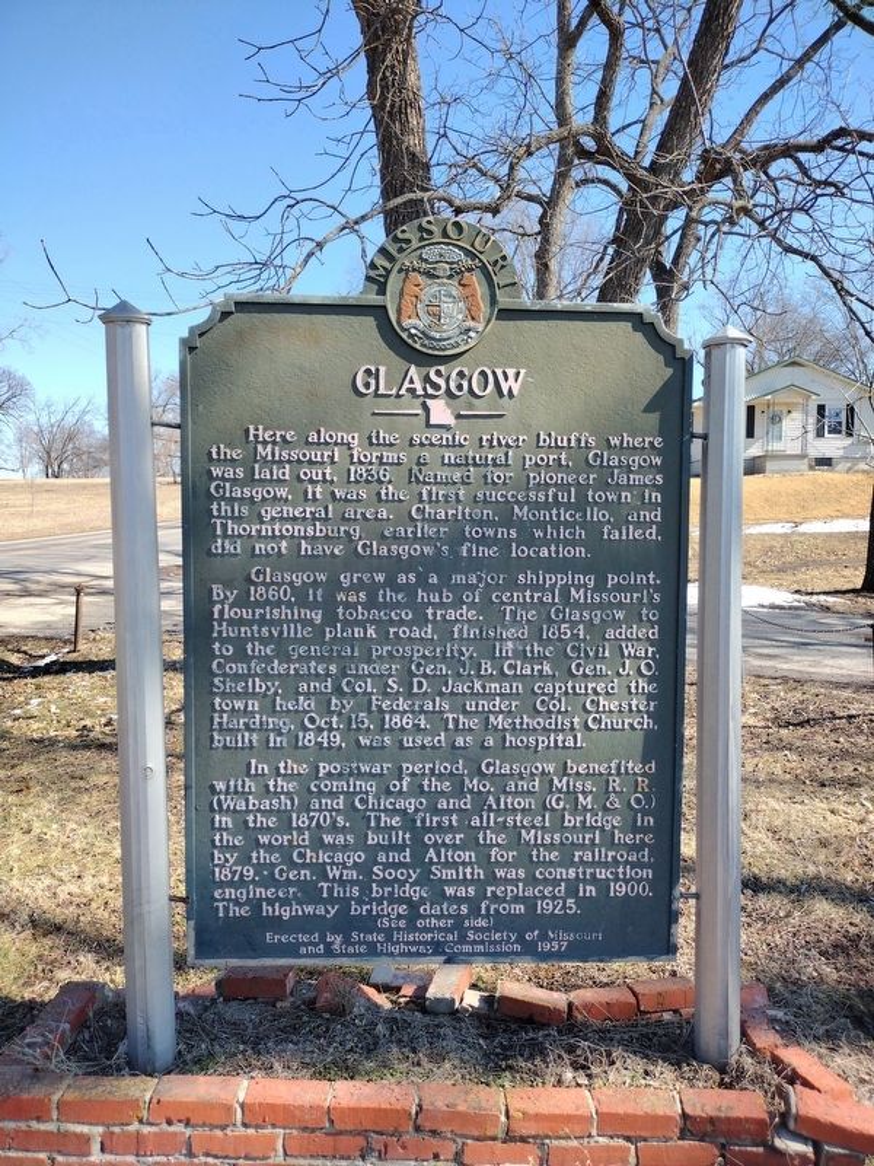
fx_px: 909
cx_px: 437
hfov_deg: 51.4
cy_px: 583
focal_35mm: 27
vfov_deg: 65.3
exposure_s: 1/1105
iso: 100
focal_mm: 4.71
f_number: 1.7
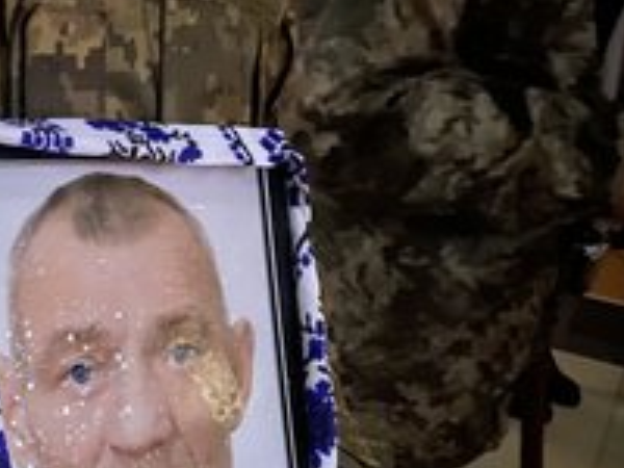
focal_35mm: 52
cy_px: 415
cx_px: 59
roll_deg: -3.2
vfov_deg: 27.1
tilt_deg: -31.2
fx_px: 937
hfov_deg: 34.7
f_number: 1.8
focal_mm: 4.25
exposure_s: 1/4
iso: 800
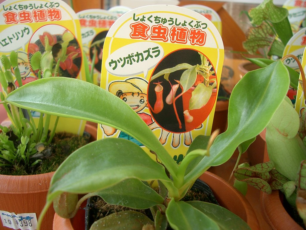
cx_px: 153
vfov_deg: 40.7
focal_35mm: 35
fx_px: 309
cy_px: 115
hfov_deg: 52.6
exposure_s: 1/100
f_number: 2.6
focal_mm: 5.8
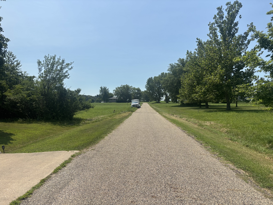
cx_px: 136
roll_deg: +0.4
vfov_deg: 53.1
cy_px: 102
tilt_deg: +0.3
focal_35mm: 26
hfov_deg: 67.3
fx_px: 205
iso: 50
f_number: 1.6
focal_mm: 5.96
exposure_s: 1/5348
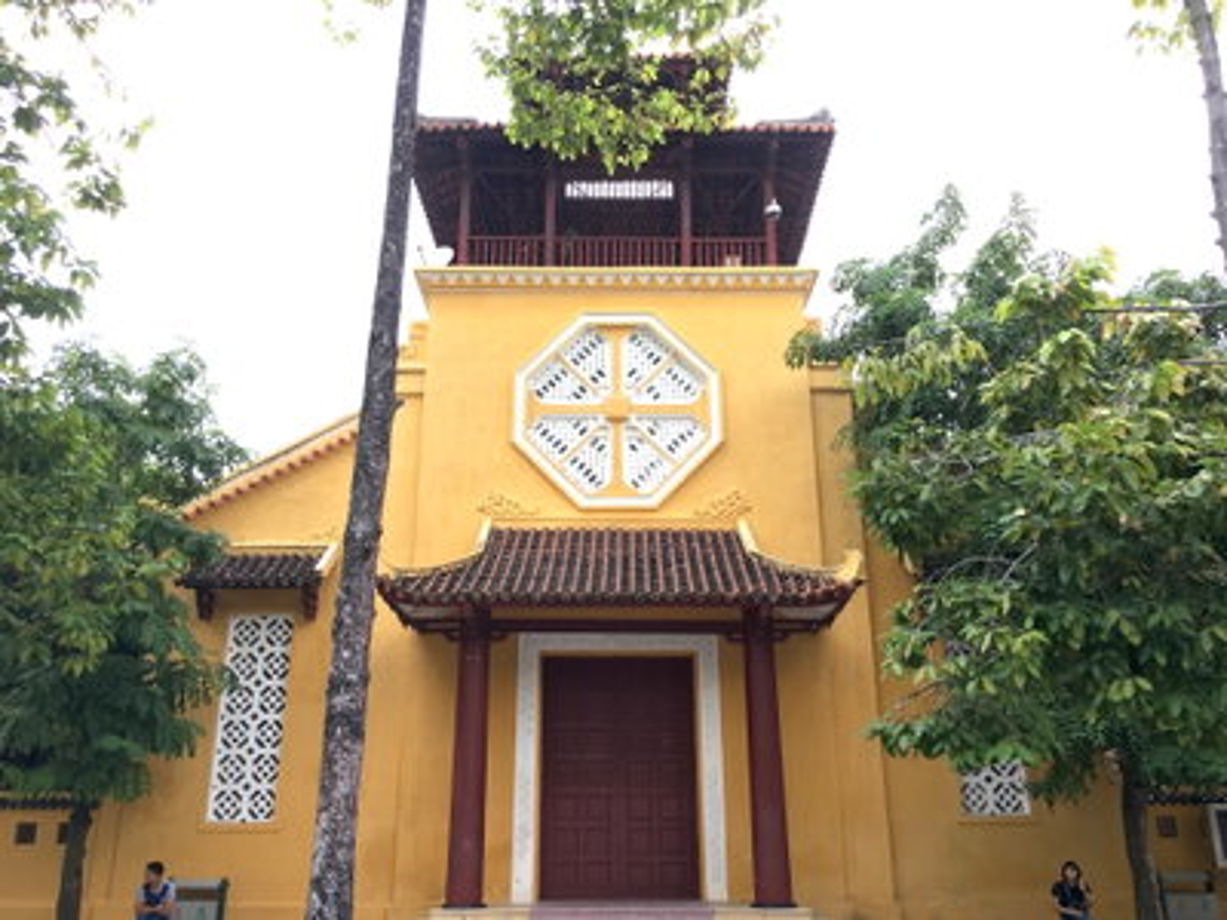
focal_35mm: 29
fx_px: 1028
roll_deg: -0.6
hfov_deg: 61.7
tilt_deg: +20.7
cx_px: 614
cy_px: 460
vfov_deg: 48.2
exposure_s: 1/245
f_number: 2.2
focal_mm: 4.15
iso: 25
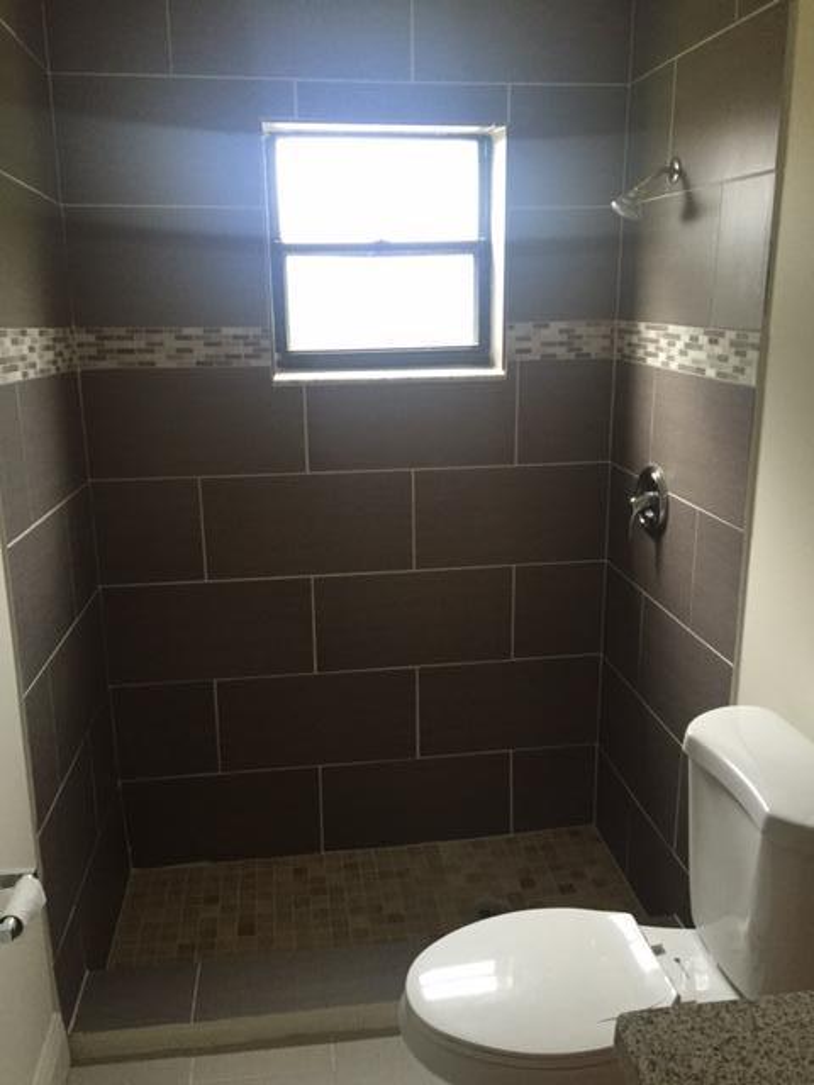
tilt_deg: -14.2
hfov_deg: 48.2
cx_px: 407
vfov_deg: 61.7
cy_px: 542
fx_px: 909
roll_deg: +0.1
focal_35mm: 29
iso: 200
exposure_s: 1/30
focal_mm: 4.15
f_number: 2.2
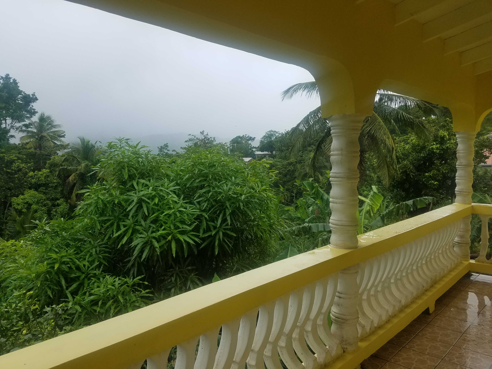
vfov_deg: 53.1
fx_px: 370
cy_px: 184
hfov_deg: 67.3
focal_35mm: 26
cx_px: 246
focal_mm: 4.2
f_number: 1.7
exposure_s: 1/1136
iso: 50
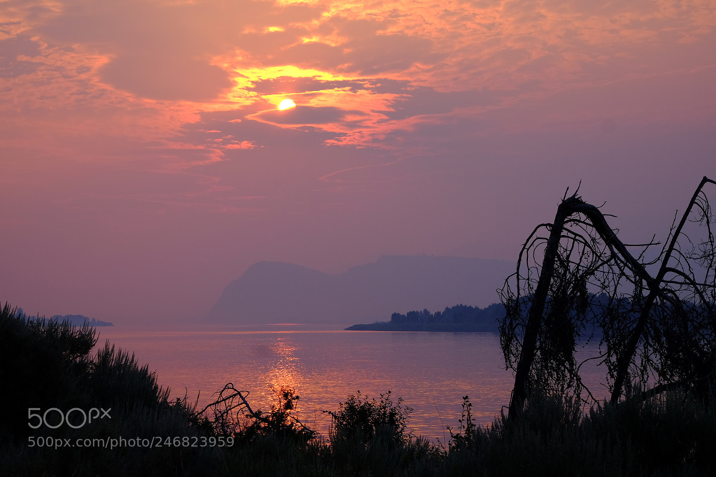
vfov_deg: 16.4
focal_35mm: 83
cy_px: 238
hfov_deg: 24.5
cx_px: 358
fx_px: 1650
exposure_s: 1/125
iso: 200
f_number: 9
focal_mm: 55
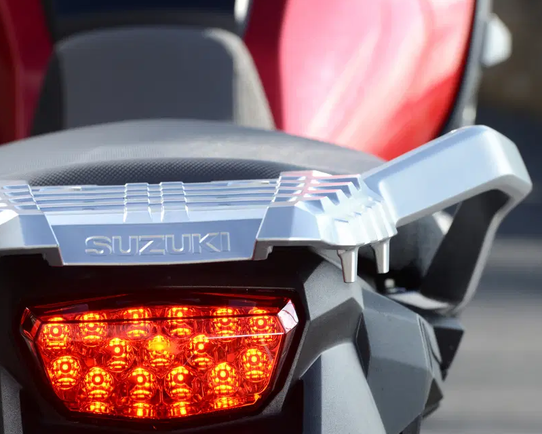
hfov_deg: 6.9
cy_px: 233
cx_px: 150
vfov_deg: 5.5
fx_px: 4523
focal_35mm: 282
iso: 200
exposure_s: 1/200
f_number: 11
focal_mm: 200
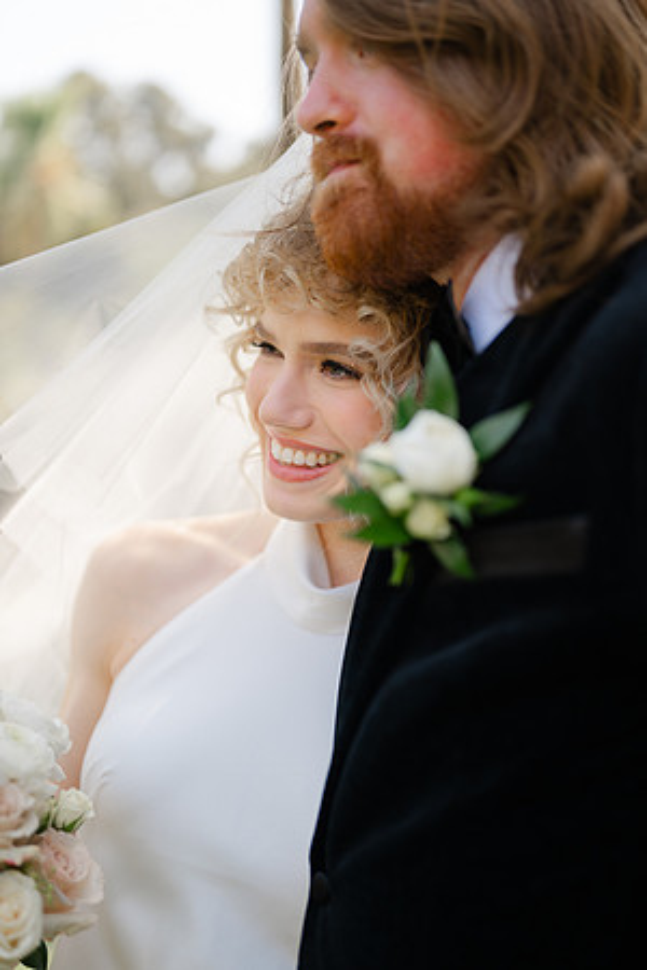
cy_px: 485
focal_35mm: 50
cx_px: 324
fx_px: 1348
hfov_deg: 27.0
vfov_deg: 39.6
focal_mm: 50
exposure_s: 1/400
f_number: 1.8
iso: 64
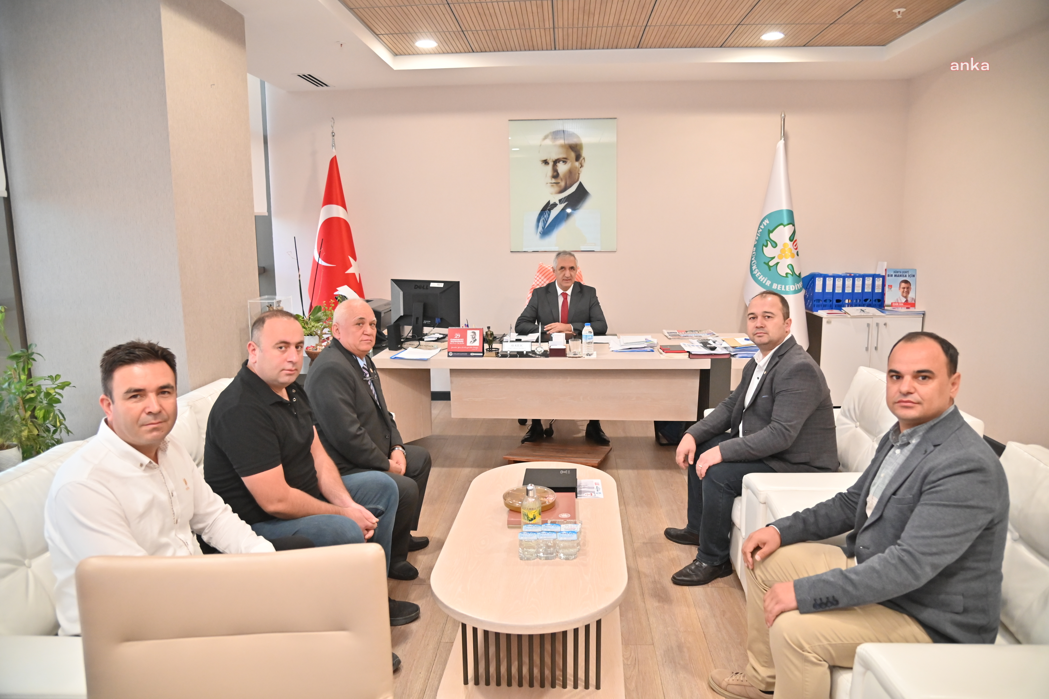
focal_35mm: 24
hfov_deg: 73.8
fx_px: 699
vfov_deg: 53.1
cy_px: 350
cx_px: 524
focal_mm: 24
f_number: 4
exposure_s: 1/200
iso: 3200
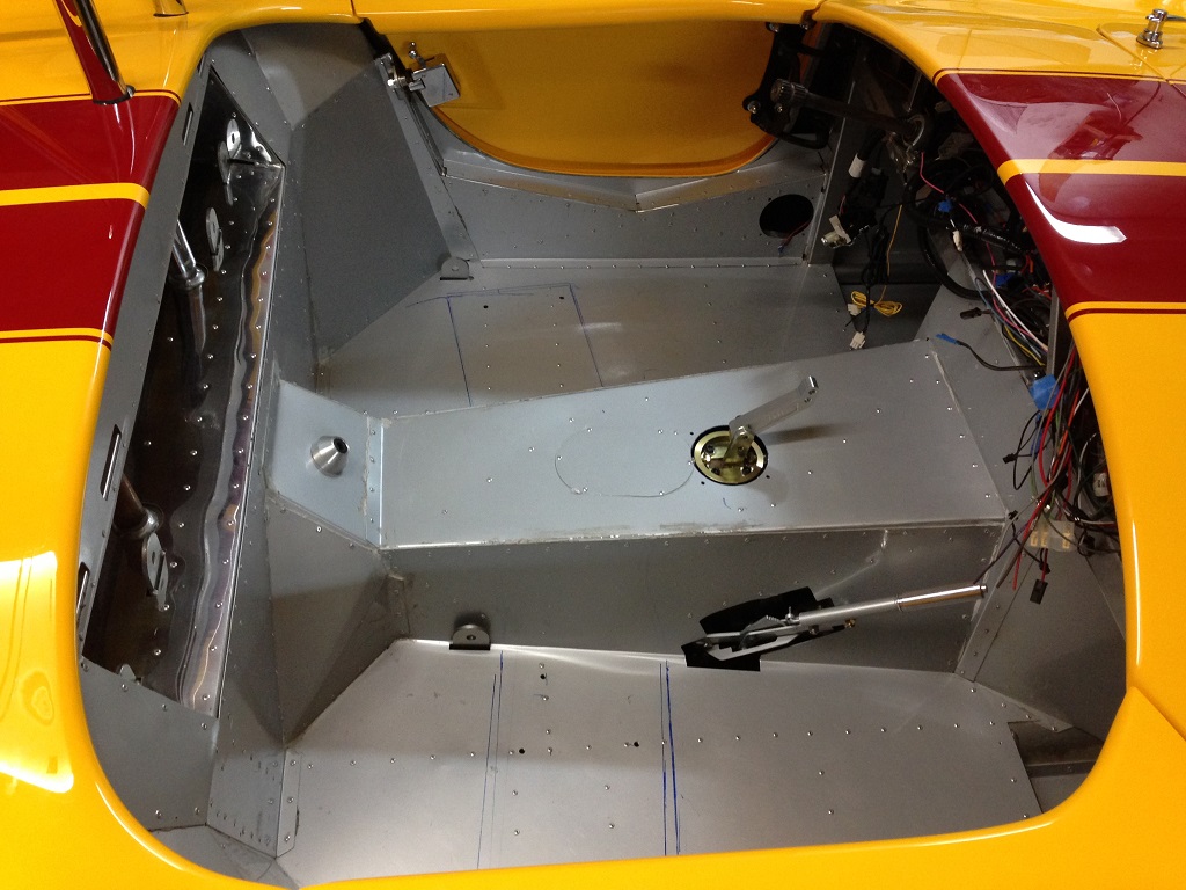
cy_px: 445
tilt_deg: -49.2
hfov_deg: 55.4
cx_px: 593
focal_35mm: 33
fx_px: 1131
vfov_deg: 42.9
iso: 200
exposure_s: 1/20
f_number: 2.4
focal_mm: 4.12
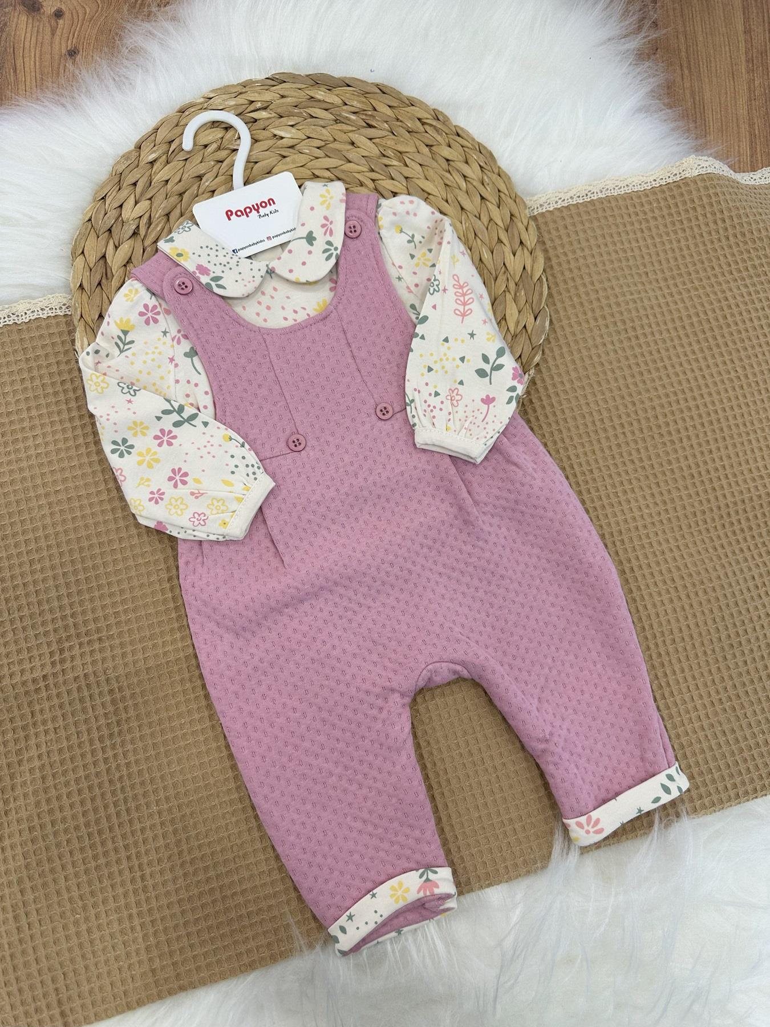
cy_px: 514
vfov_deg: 71.6
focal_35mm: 24
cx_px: 385
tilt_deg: -78.7
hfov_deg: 56.8
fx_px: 712
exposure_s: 1/100
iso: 64
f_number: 1.78
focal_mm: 6.86
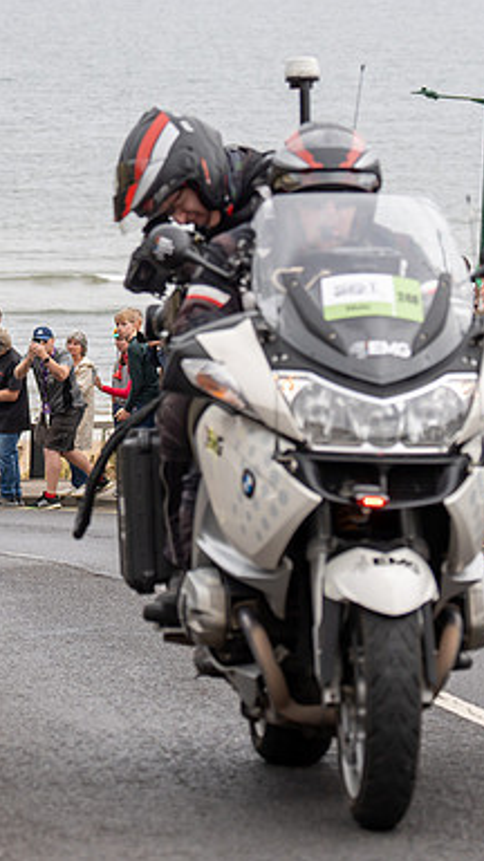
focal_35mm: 152
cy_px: 346
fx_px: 3468
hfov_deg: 7.9
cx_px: -45
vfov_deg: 14.1
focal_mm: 70
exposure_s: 1/1000
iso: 320
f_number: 3.5
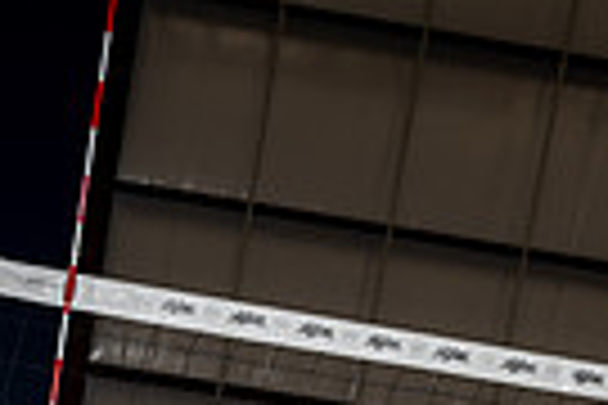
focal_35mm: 100
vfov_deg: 11.4
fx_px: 1689
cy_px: 972
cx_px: -18
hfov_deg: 19.7
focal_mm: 30
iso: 100
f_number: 8
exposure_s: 1/250
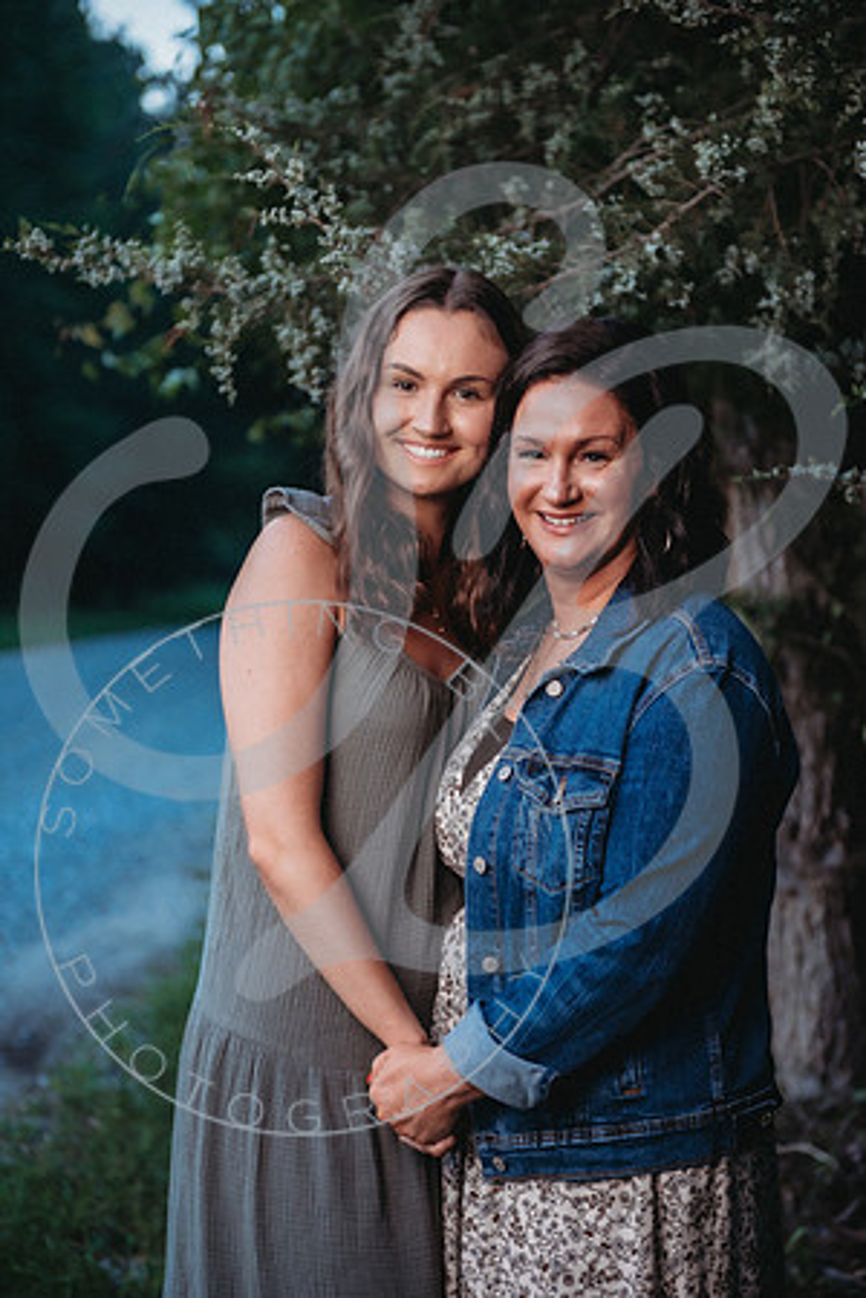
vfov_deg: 28.8
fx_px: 2526
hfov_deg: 19.5
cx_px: 433
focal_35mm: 70
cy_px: 649
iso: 320
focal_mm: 70
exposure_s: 1/400
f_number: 2.8
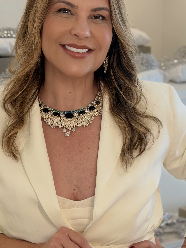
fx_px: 588
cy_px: 99
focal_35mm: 82
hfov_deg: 18.0
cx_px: 78
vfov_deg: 23.8
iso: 50
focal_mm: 6.76
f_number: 1.78
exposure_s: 1/177
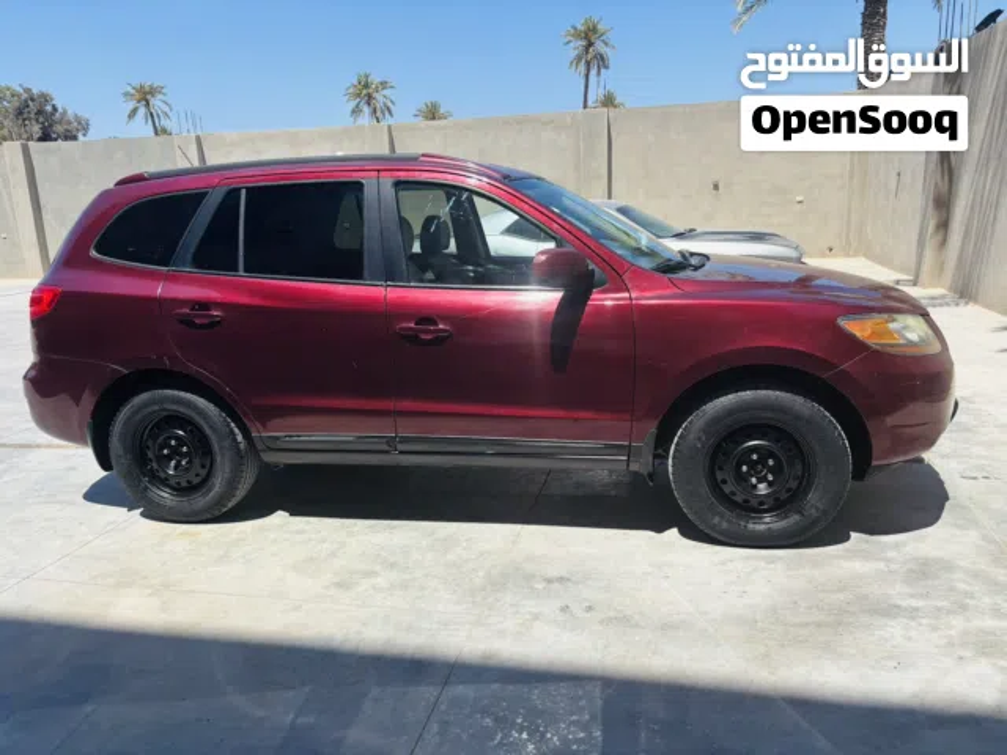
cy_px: 378
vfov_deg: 53.1
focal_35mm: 26
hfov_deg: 67.3
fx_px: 756
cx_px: 504
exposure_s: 1/2778
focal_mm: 5.96
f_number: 1.6
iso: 50
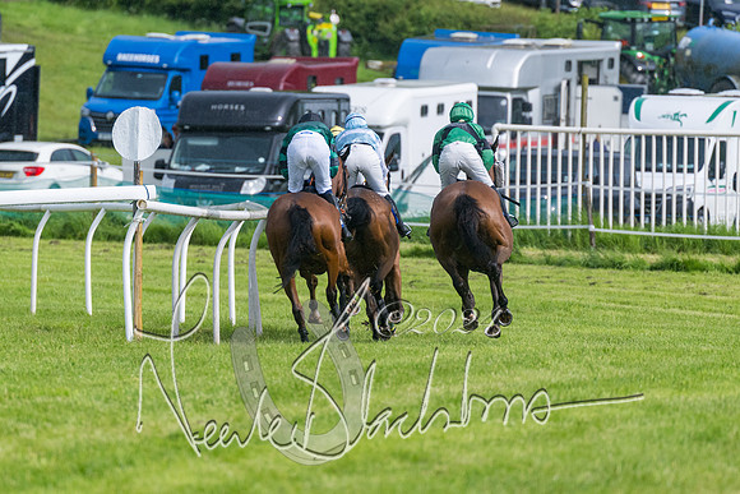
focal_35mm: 420
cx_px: 370
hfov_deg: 4.9
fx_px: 8635
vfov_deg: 3.3
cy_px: 247
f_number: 4
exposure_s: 1/5000
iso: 400
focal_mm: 280
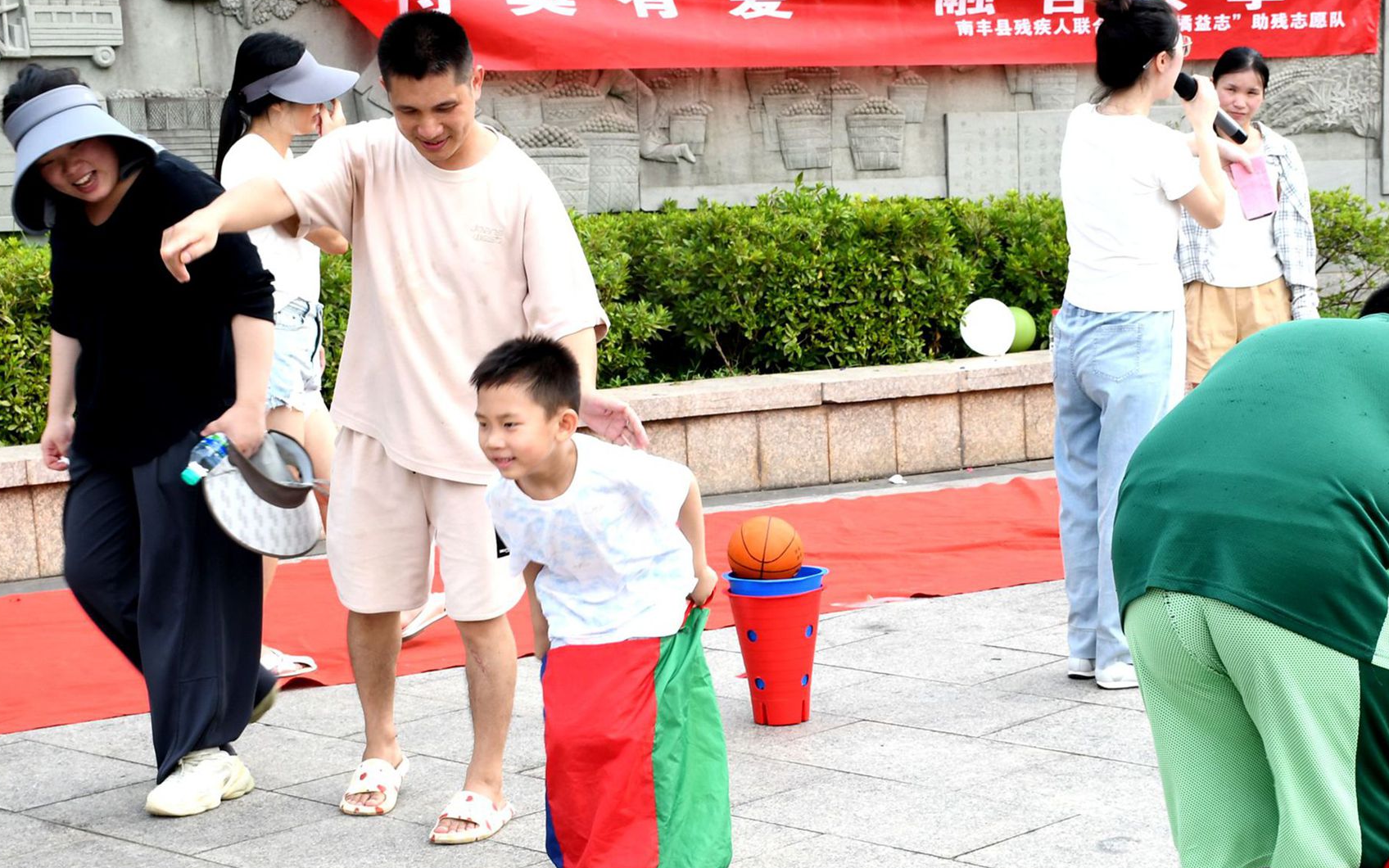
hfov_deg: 28.1
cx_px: 845
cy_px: 569
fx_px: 2763
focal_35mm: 73
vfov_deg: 17.8
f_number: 10
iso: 250
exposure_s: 1/125
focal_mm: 30
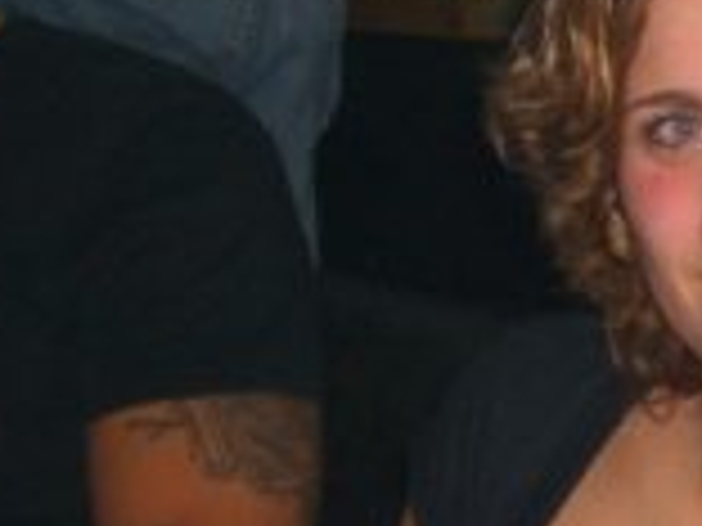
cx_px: 922
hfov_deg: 13.0
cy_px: 548
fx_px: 2961
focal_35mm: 146
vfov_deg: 10.1
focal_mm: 7.9
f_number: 2.8
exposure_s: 1/60
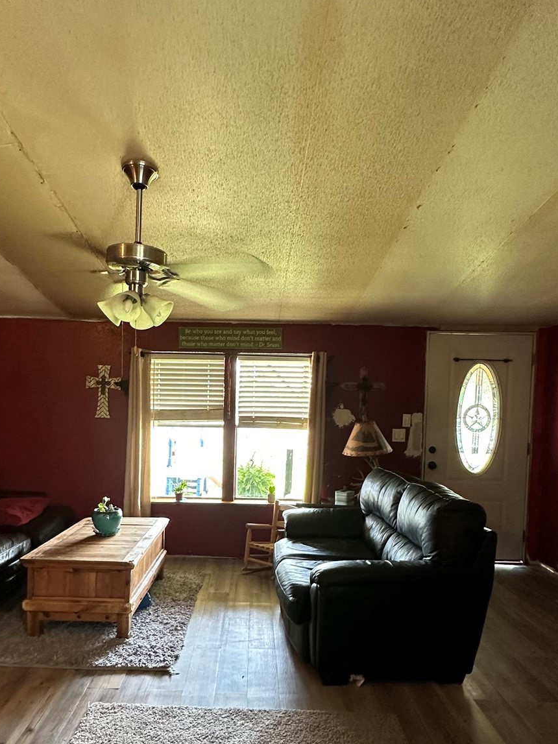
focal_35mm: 25
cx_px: 250
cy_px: 438
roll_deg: -1.5
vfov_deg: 68.8
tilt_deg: -3.0
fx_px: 537
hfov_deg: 54.8
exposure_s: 1/60
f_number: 2.2
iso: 320
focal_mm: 2.22
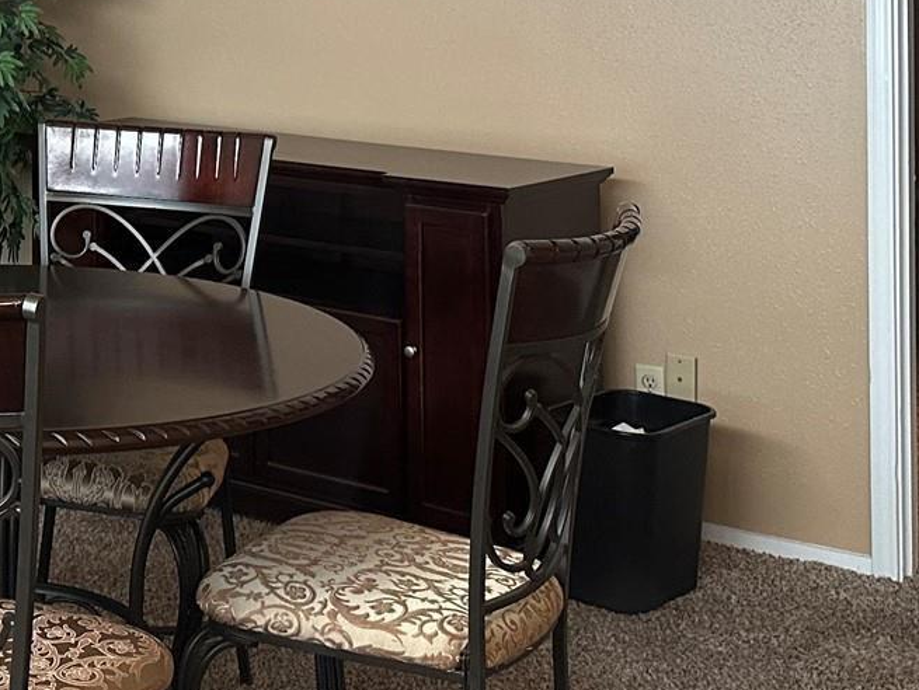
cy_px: -153
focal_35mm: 75
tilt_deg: +1.0
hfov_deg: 24.8
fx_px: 1992
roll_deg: -0.6
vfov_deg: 18.6
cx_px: -1
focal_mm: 6.86
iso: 250
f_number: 1.78
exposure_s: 1/60
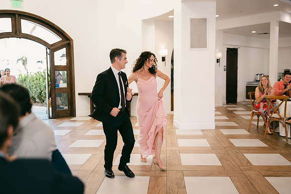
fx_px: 288
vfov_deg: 37.2
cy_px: 97
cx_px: 146
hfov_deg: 53.5
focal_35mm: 36
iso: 200
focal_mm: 35
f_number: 1.4
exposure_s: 1/125
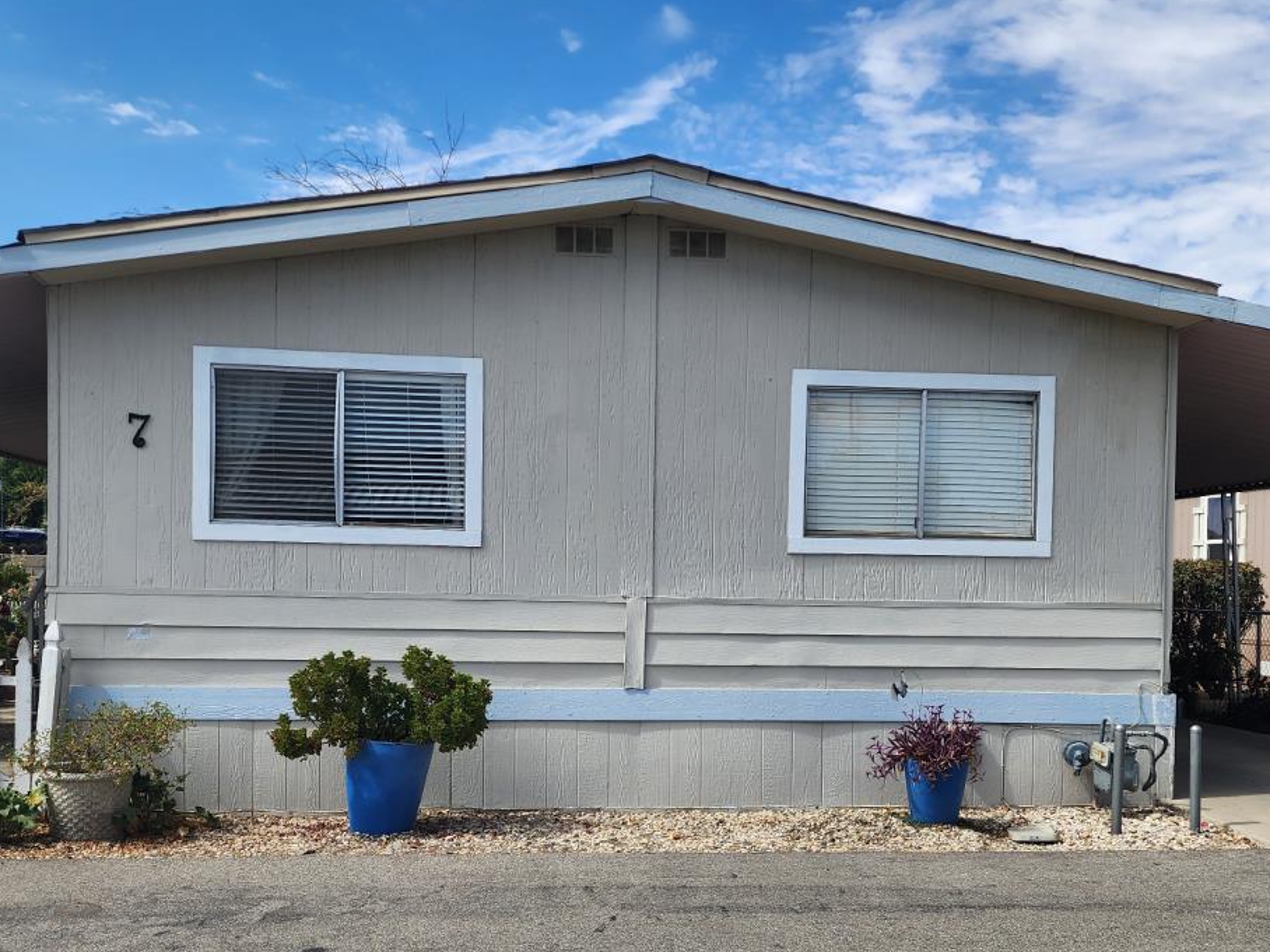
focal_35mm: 38
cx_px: 625
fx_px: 1394
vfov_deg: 37.4
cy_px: 620
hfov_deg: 49.0
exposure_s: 1/895
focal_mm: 6.4
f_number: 1.8
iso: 12
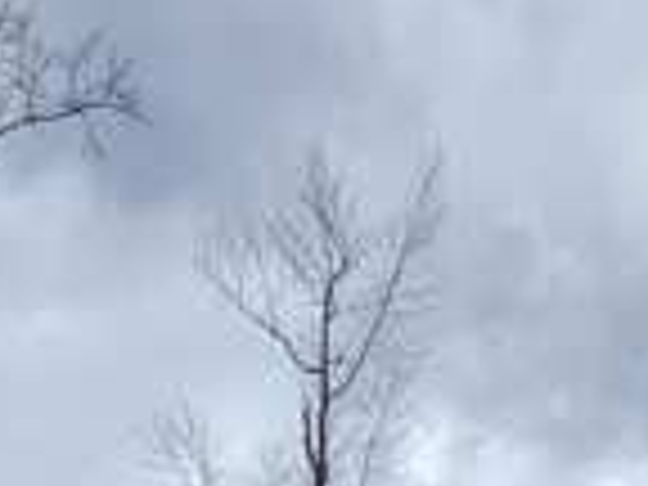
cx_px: 45
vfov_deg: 13.2
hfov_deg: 26.0
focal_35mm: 72
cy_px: 1264
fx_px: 1348
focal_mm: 2.2
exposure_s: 1/2679
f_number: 2.2
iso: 50
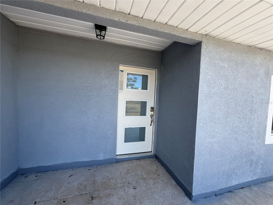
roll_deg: -2.5
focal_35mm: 14
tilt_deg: +0.5
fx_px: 110
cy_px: 102
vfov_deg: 85.7
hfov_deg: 102.1
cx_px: 136
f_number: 2.2
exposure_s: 1/502
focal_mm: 2.22
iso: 50
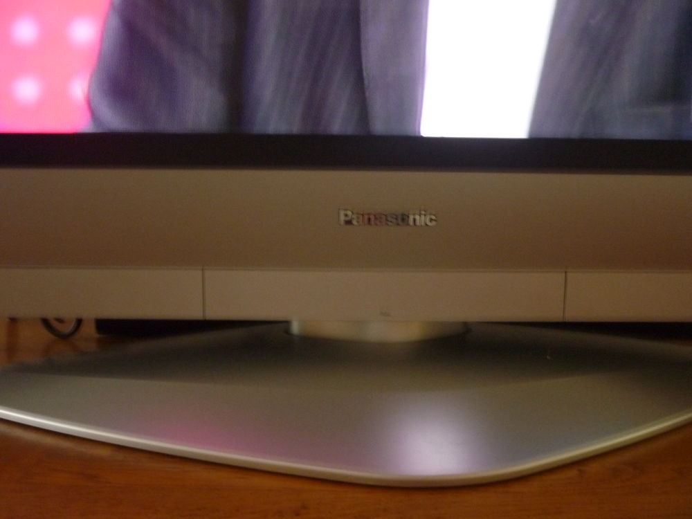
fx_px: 660
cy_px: 260
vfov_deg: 42.9
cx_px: 346
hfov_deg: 55.4
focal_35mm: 33
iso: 400
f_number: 2.8
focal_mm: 5.5
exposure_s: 1/8
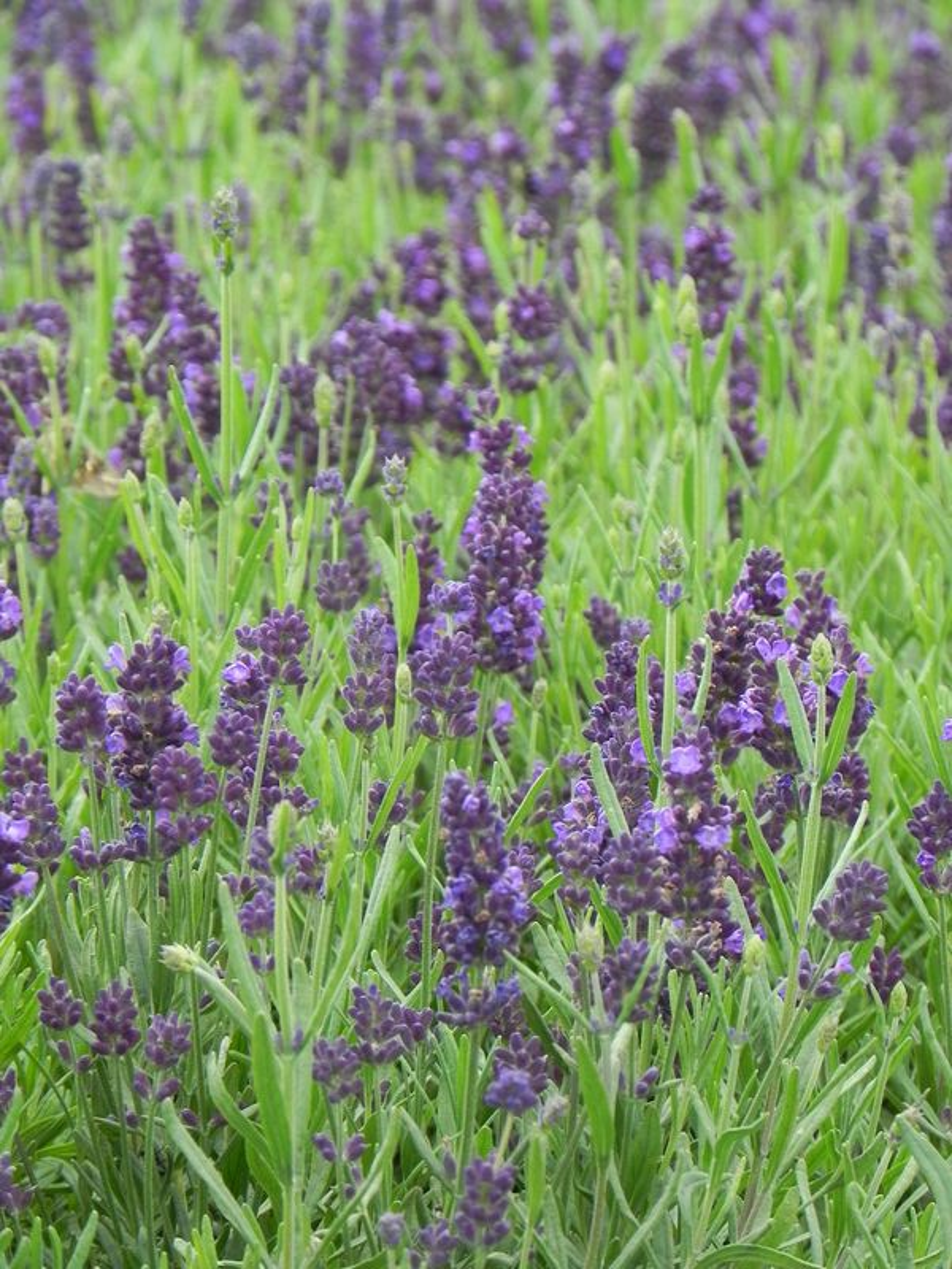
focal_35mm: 212
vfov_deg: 9.3
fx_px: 7774
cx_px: 476
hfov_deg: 7.0
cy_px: 634
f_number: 5
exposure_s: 1/160
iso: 160
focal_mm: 37.7
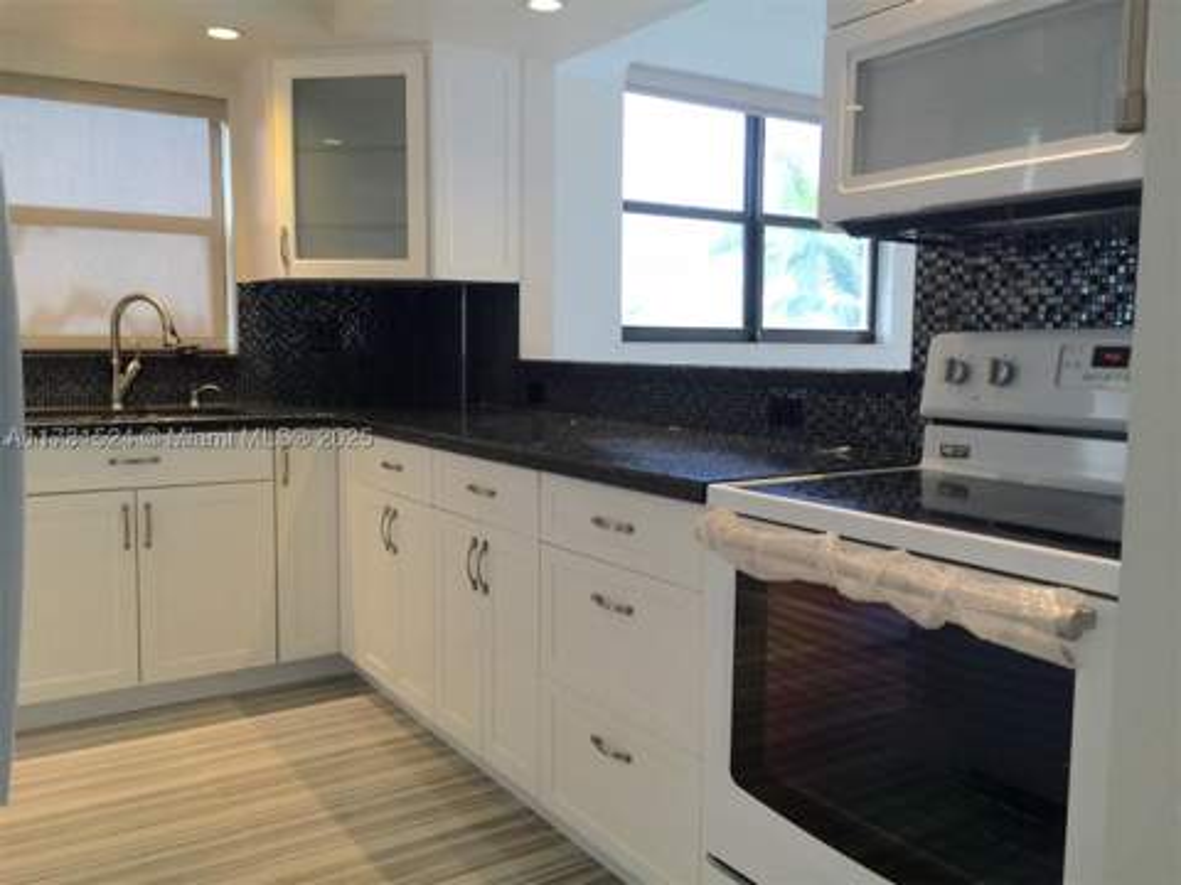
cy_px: 442
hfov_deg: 61.7
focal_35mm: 29
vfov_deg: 48.2
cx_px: 590
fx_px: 989
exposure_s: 1/30
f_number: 2.2
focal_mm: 4.15
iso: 32
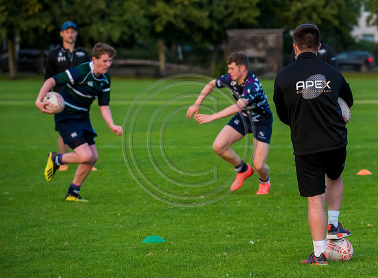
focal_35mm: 237
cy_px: 116
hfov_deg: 8.4
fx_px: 2567
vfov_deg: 6.2
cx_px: 289
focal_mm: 160
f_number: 4.5
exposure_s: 1/640
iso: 1600
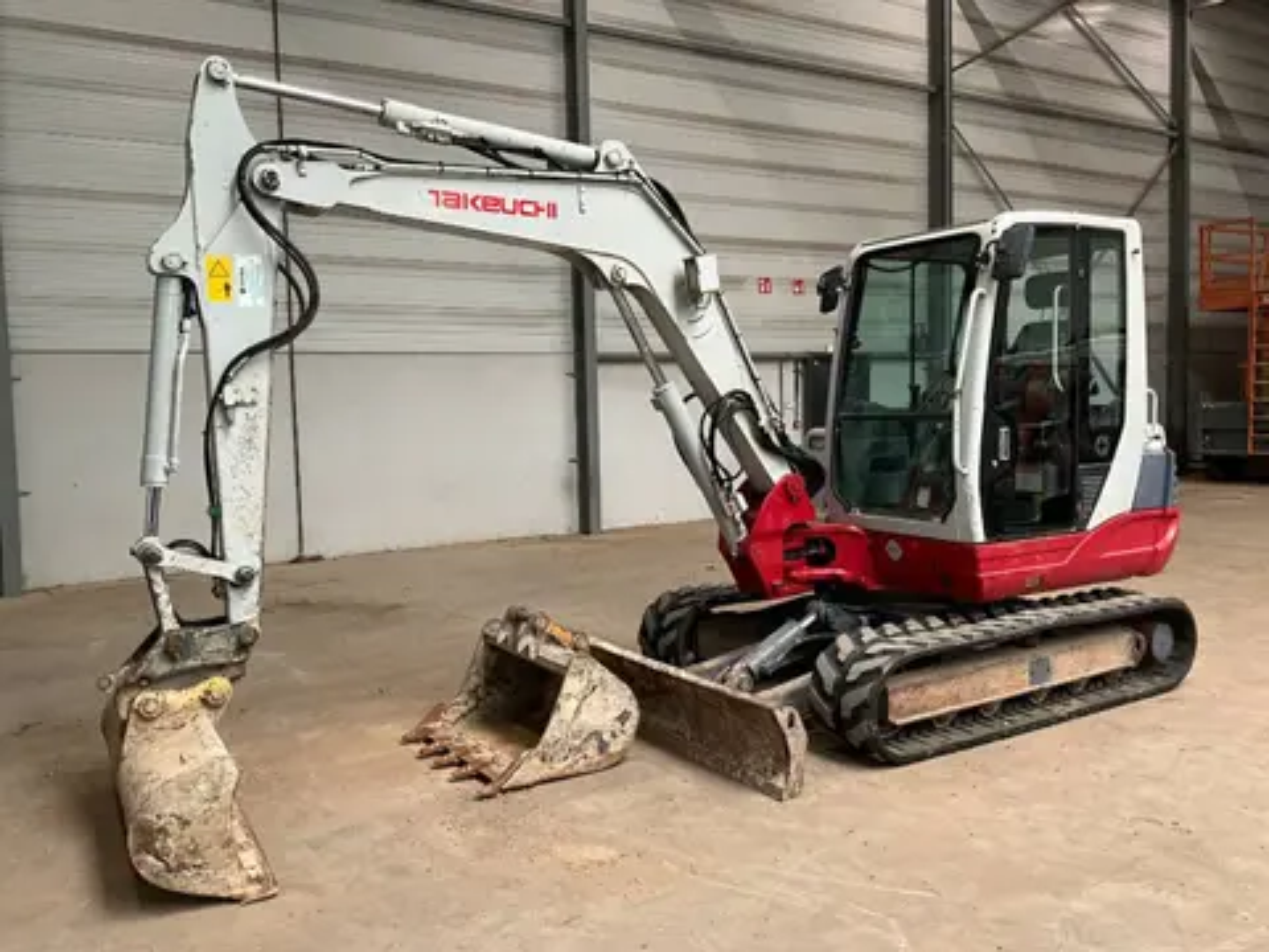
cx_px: 634
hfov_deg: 61.7
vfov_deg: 48.2
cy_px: 476
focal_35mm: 29
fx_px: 1063
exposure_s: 1/84
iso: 64
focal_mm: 3
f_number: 1.8
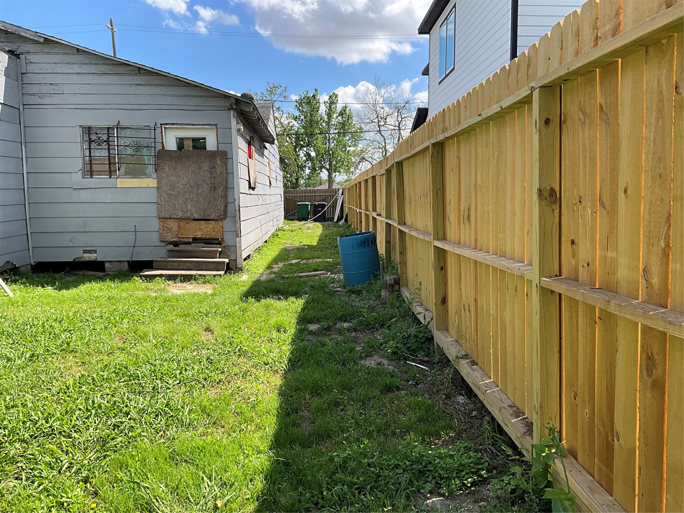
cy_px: 256
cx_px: 342
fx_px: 573
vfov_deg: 48.2
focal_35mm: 29
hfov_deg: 61.7
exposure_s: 1/869
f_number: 1.8
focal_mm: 3
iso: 25
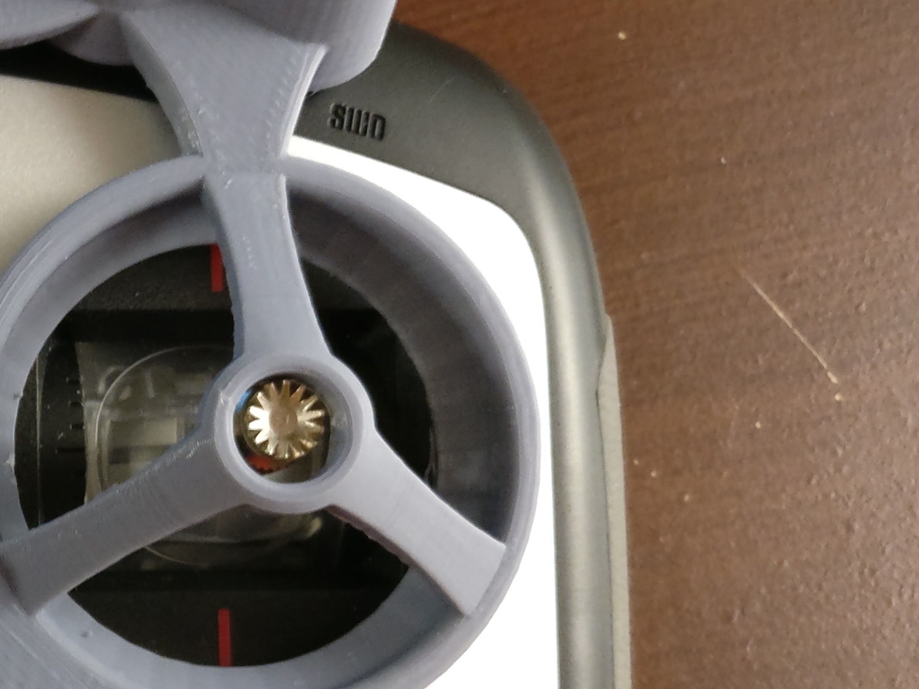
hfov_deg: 21.1
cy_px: 613
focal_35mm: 84
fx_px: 2230
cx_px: -282
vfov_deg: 17.3
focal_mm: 4.26
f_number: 2
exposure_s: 1/17
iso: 800
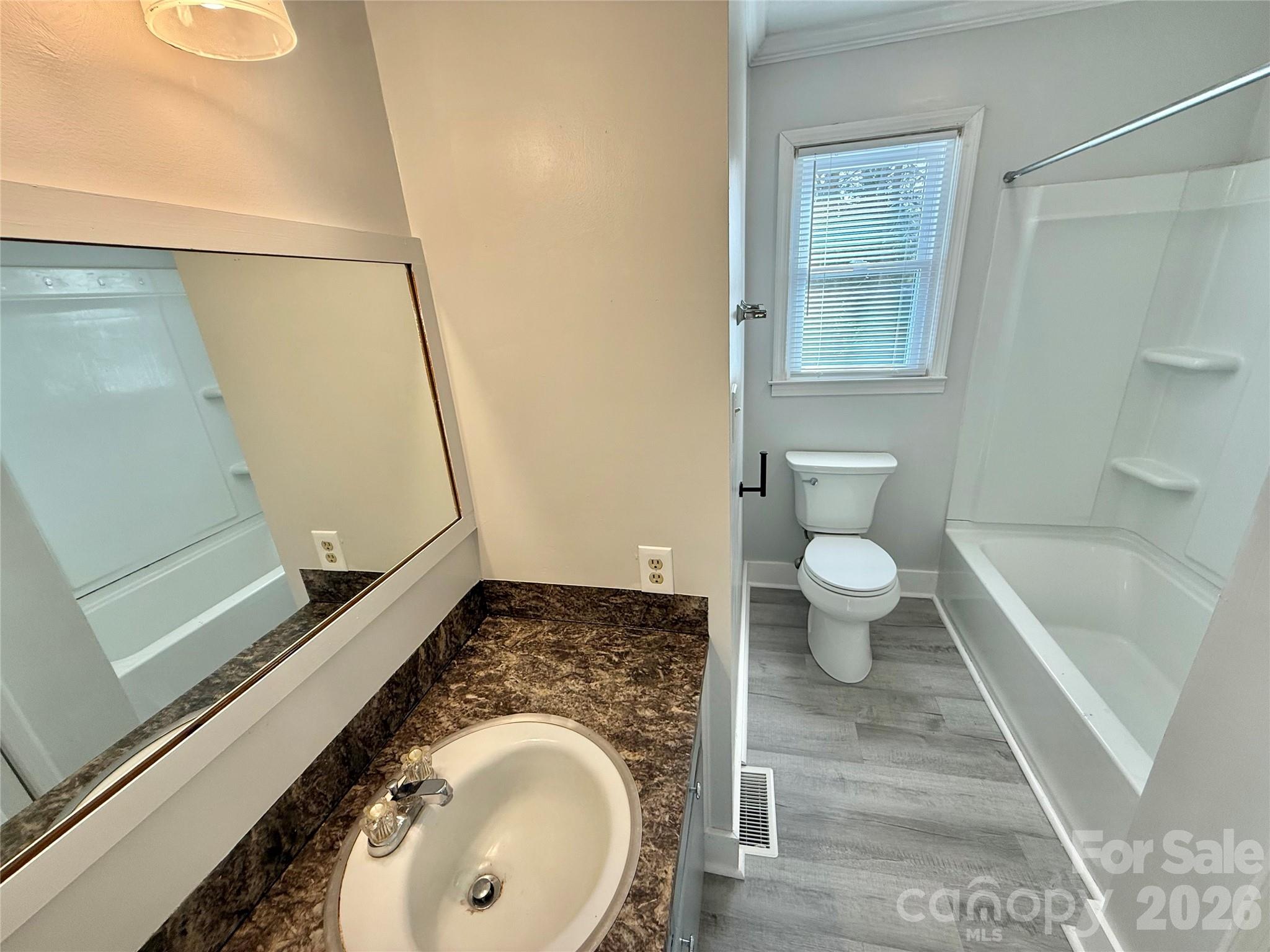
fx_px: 514
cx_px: 635
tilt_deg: -20.3
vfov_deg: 85.7
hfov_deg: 102.1
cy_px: 476
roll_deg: +4.2
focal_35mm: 14
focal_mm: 2.22
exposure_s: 1/120
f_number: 2.2
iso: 100
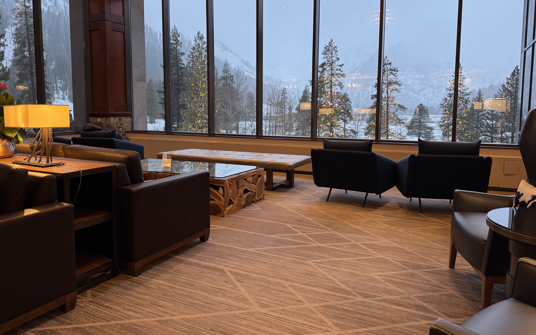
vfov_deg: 47.5
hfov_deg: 70.4
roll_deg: -0.7
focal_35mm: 26
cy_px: 145
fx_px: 380
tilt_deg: -5.8
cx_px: 267
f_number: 1.78
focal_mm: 6.76
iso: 250
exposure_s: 1/60
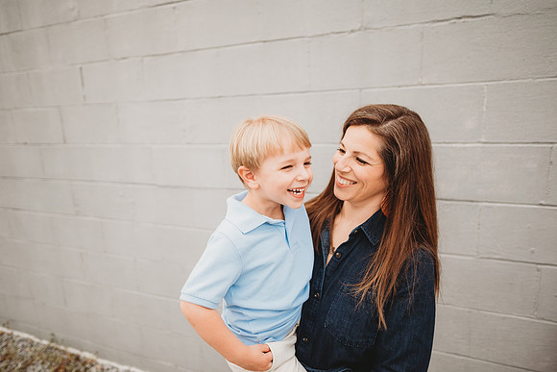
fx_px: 371
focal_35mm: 24
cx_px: 278
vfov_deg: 53.2
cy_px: 186
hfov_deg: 73.7
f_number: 2.2
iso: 200
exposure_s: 1/320
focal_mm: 24
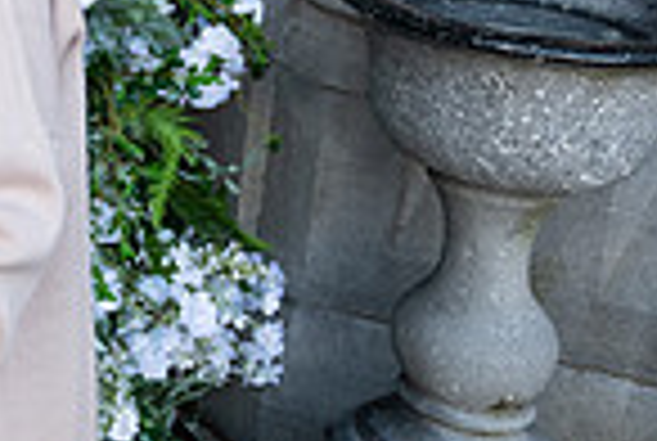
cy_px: -205
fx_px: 1957
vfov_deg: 12.3
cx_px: -464
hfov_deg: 16.5
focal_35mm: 107
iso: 500
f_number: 3.5
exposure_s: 1/800
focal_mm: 27
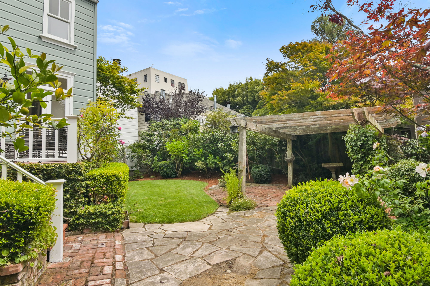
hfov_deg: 93.3
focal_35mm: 17
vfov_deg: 70.4
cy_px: 143
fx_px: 203
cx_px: 215
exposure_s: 1/640
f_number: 11
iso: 400
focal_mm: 17
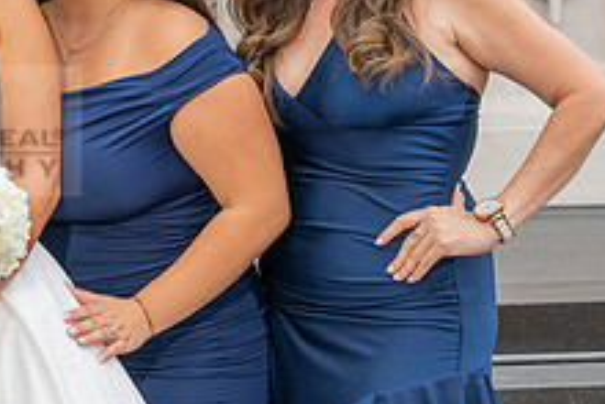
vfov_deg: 11.3
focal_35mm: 121
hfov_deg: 16.1
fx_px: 2035
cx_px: -151
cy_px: 131
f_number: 5.6
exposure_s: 1/200
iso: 200
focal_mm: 46
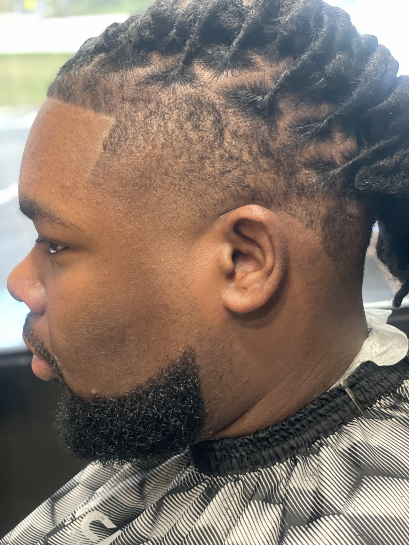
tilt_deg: -16.7
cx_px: 204
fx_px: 819
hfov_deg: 28.0
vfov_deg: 36.8
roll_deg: +7.5
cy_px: 272
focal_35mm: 52
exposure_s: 1/40
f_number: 2
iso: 400
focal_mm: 6
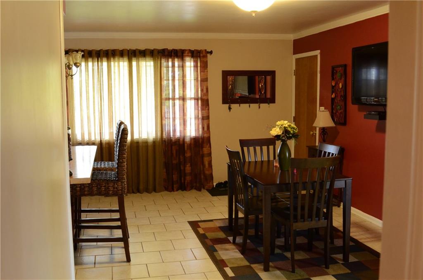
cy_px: 140
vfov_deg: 36.7
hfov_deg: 53.3
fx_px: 422
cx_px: 212
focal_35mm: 36
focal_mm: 24
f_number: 5
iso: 1600
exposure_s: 1/50
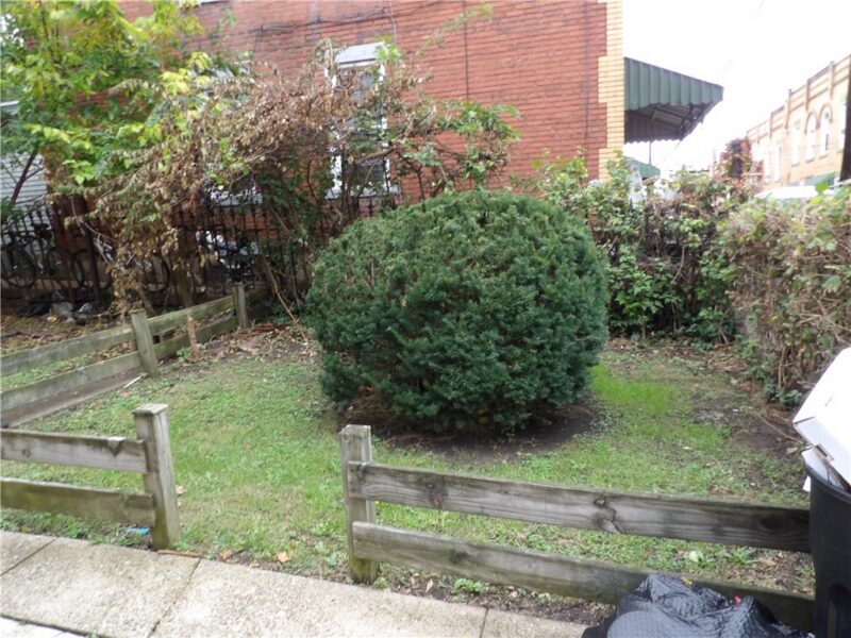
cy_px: 319
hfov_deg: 71.6
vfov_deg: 56.8
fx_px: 590
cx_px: 426
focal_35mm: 24
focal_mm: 4.3
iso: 100
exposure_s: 1/51
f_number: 3.2
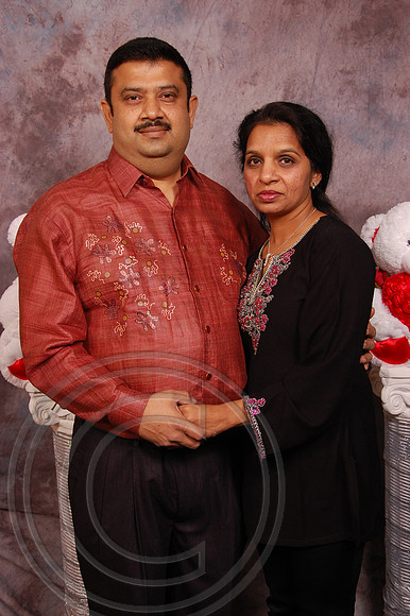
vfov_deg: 37.9
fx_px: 898
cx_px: 205
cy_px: 308
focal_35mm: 52
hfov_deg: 25.7
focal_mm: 35
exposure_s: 1/200
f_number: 5.6
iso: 400
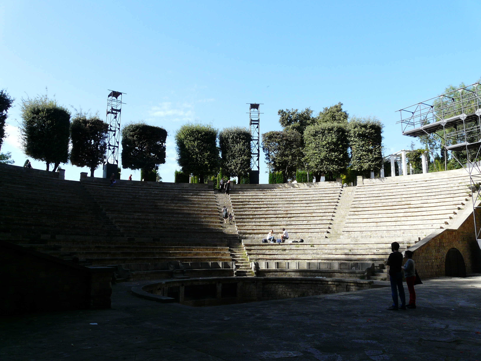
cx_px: 240
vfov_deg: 49.7
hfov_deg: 63.4
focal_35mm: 28
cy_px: 180
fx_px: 389
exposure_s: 1/250
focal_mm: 4.6
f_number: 5
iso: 100
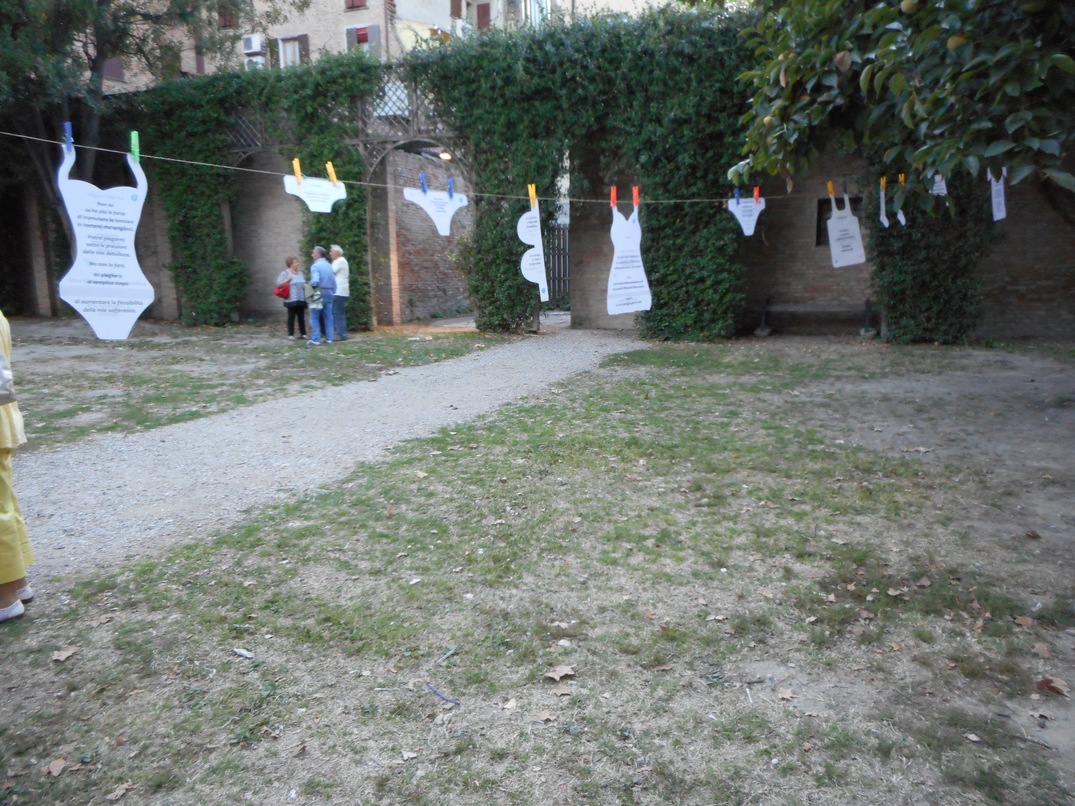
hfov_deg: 69.4
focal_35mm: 25
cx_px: 538
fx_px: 776
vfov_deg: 54.9
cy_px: 403
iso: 400
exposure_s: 1/13
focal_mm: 4.5
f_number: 3.7
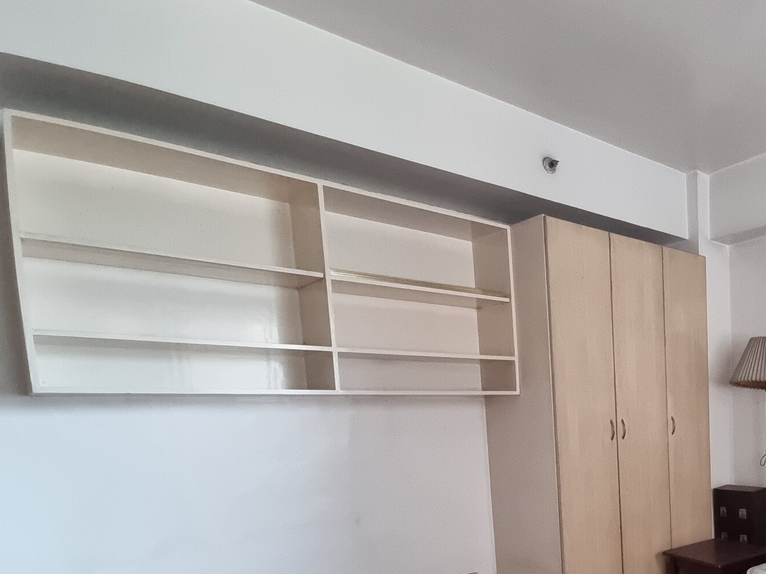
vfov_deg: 50.9
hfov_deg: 58.4
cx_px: 702
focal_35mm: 25
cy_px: 473
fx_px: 553
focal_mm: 2.2
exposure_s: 1/60
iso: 320
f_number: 2.2
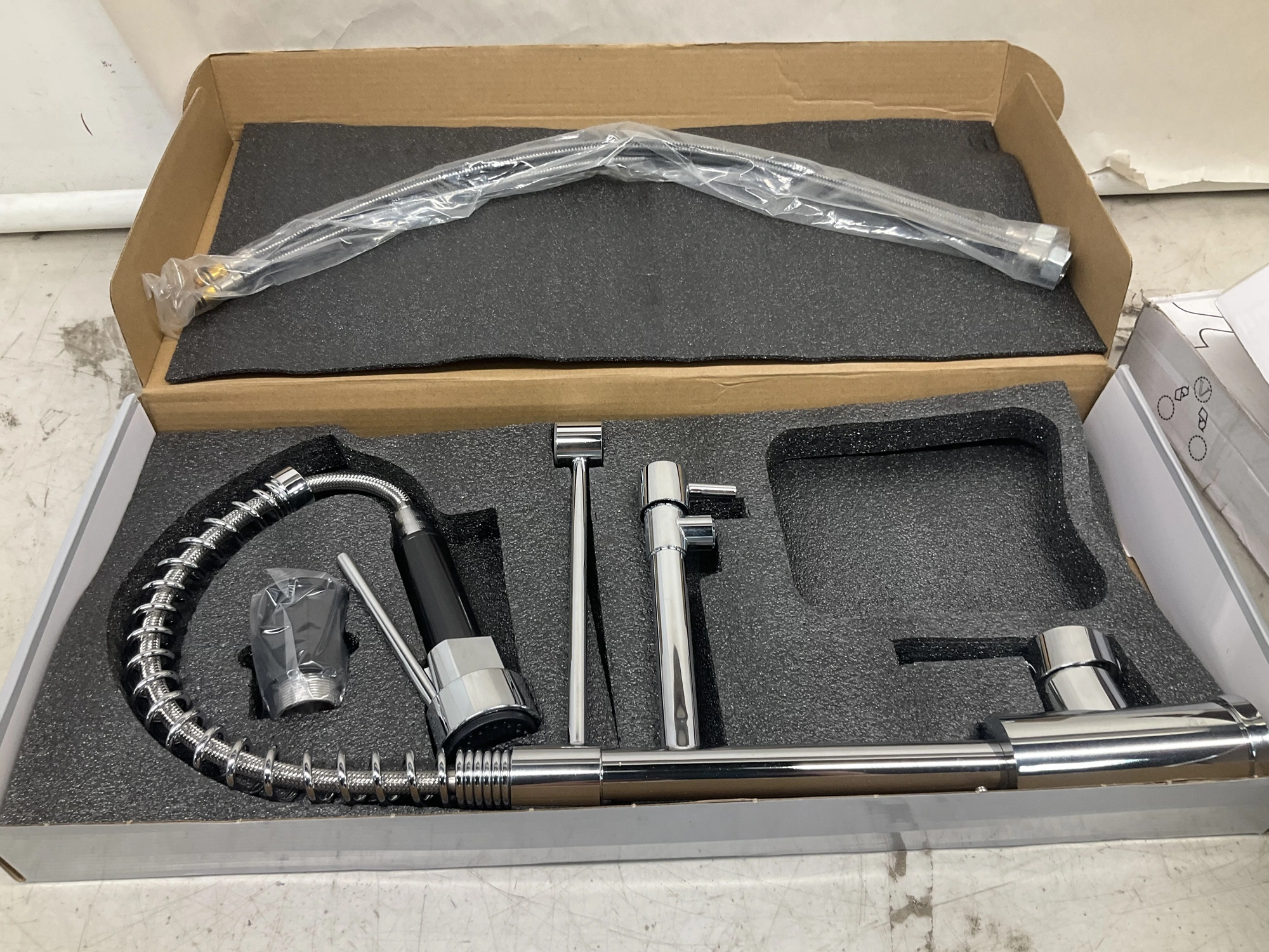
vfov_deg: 48.2
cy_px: 476
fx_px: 1063
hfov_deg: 61.7
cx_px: 634
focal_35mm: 29
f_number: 1.8
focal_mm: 3
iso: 40
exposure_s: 1/60
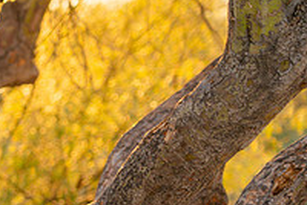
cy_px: 203
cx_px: -91
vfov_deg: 6.1
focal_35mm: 226
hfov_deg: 9.0
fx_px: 1930
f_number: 4
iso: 250
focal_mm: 78
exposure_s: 1/200
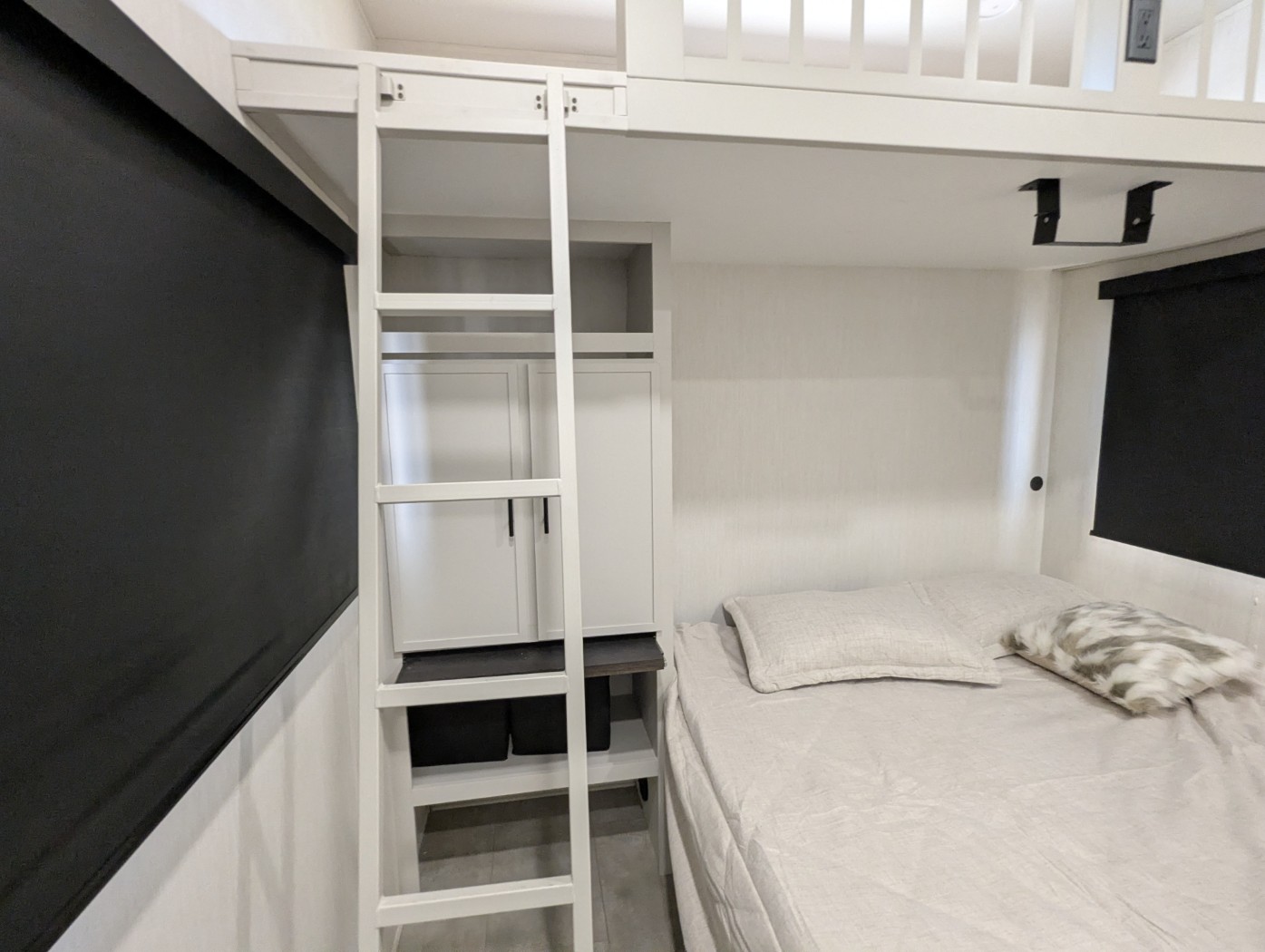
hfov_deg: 94.4
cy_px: 476
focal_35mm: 16
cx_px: 632
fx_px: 585
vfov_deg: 78.2
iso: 407
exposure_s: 1/33
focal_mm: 2.35
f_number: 2.2
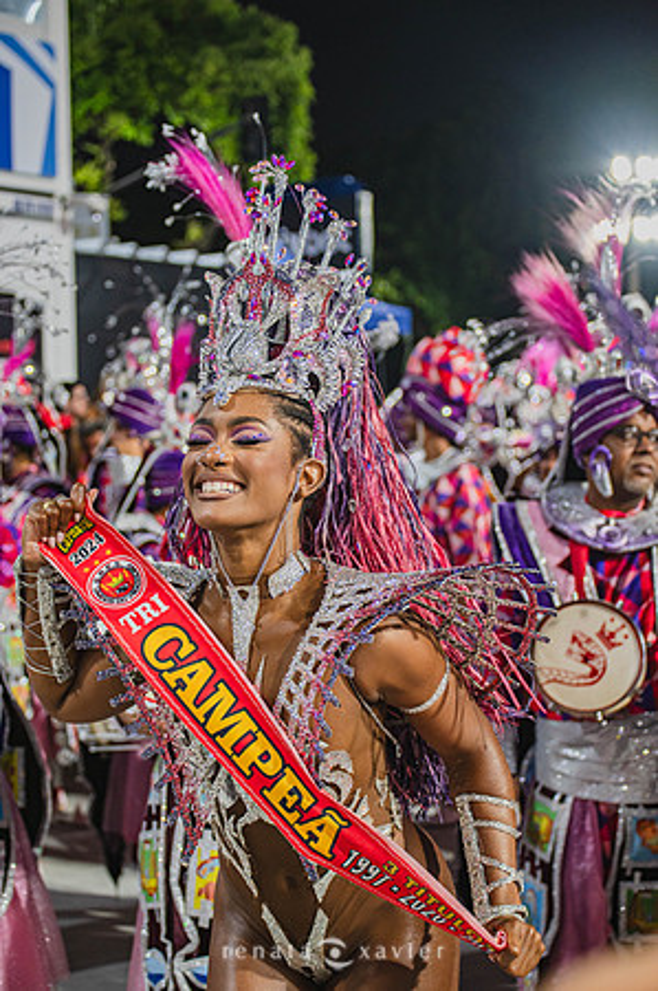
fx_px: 1923
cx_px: 329
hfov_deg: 19.4
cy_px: 496
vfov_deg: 28.9
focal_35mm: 70
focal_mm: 70
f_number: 4.5
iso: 2500
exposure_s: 1/160
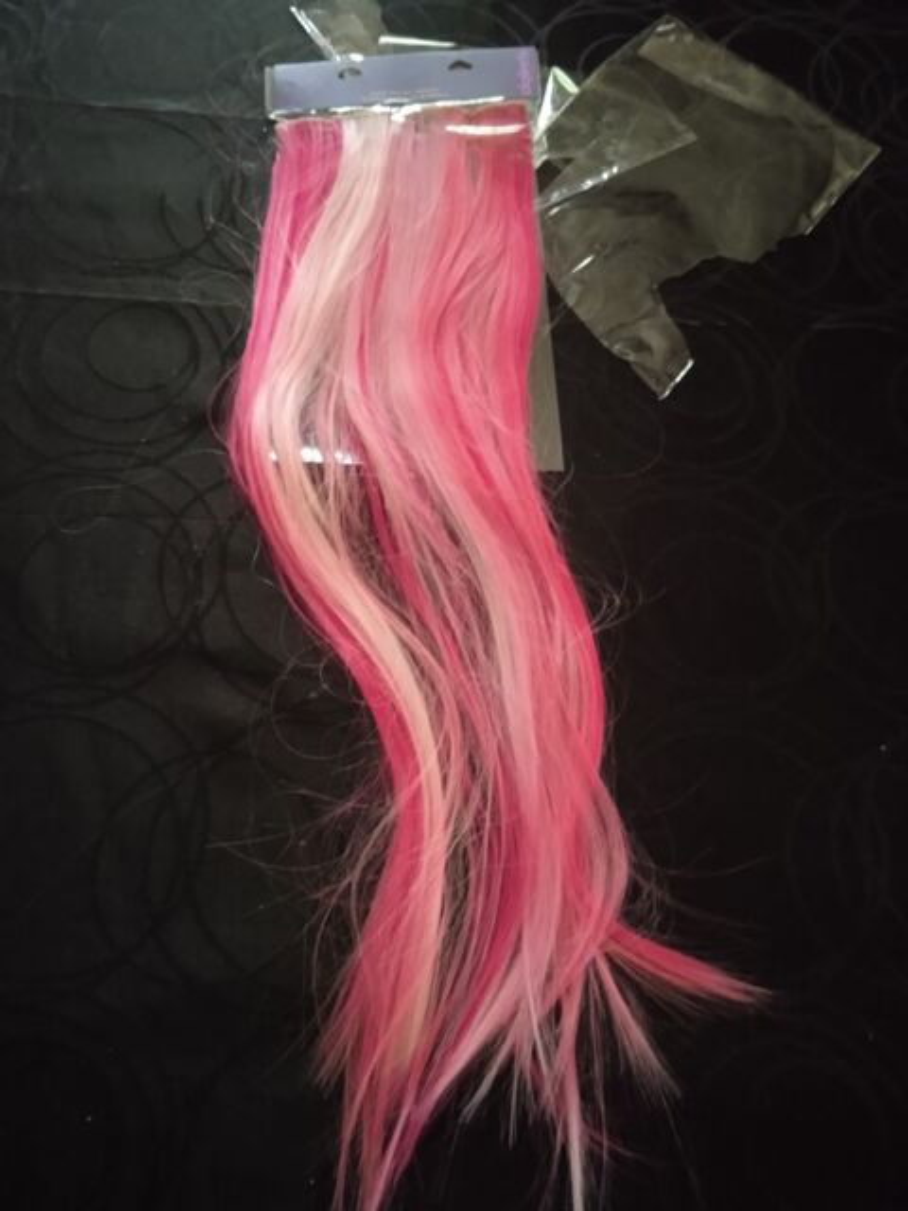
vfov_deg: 63.4
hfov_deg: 49.7
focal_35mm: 28
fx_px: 979
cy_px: 606
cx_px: 454
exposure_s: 1/14.3
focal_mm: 3.43
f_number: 2.2
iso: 2307
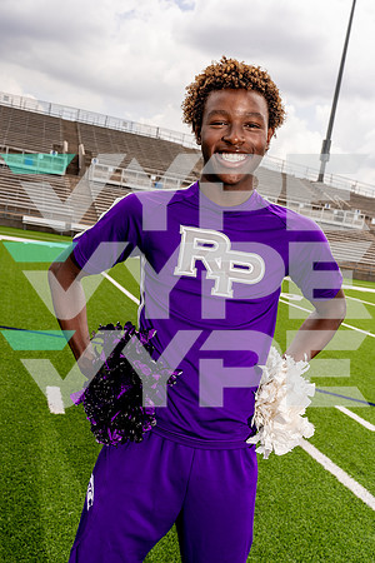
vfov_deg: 54.4
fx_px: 547
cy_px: 282
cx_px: 188
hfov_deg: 37.9
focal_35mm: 35
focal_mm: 35
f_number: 8
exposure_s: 1/250
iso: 100
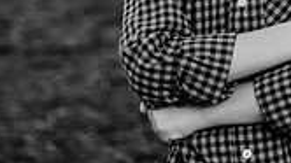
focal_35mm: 183
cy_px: -152
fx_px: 1411
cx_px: 410
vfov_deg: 6.4
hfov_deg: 11.4
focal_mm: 50
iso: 320
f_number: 2.5
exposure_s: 1/1000
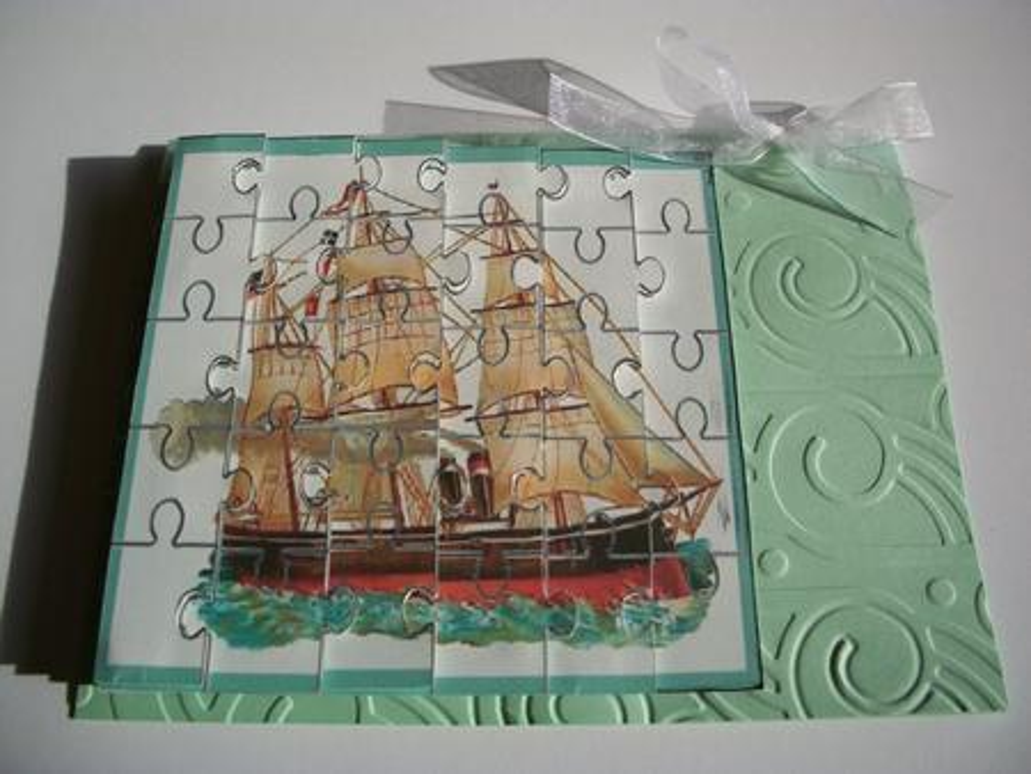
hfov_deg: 52.6
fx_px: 1043
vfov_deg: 40.7
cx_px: 516
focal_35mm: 35
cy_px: 387
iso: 80
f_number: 3.1
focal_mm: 6.3
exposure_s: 1/640
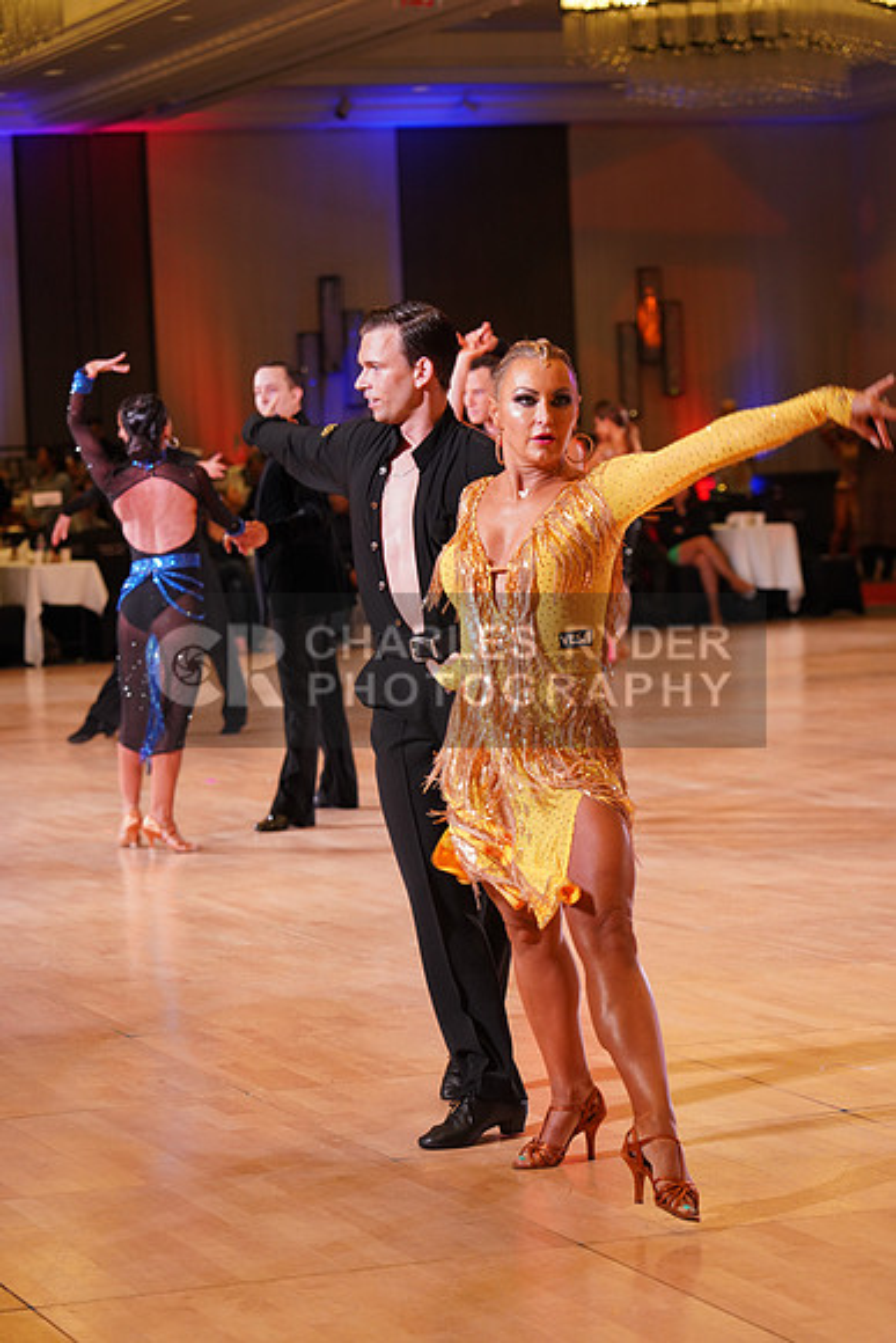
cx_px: 448
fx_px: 3917
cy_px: 672
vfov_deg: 19.5
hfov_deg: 13.0
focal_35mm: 105
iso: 1600
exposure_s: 1/160
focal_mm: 105
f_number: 4.5
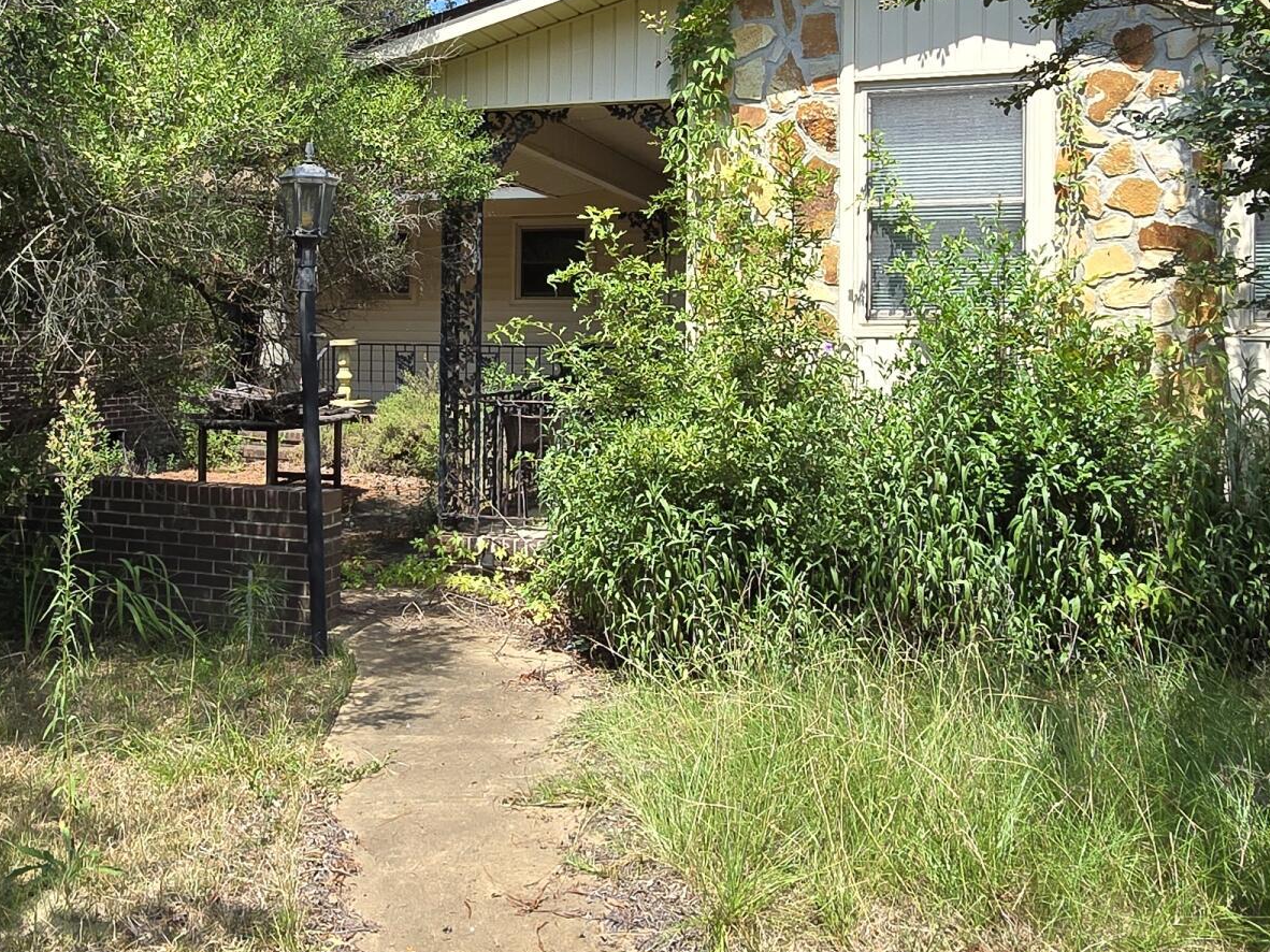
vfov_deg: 42.3
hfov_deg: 54.5
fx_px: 1210
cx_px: 453
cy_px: 303
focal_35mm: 33
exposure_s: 1/1225
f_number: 2.2
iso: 50
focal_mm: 2.2
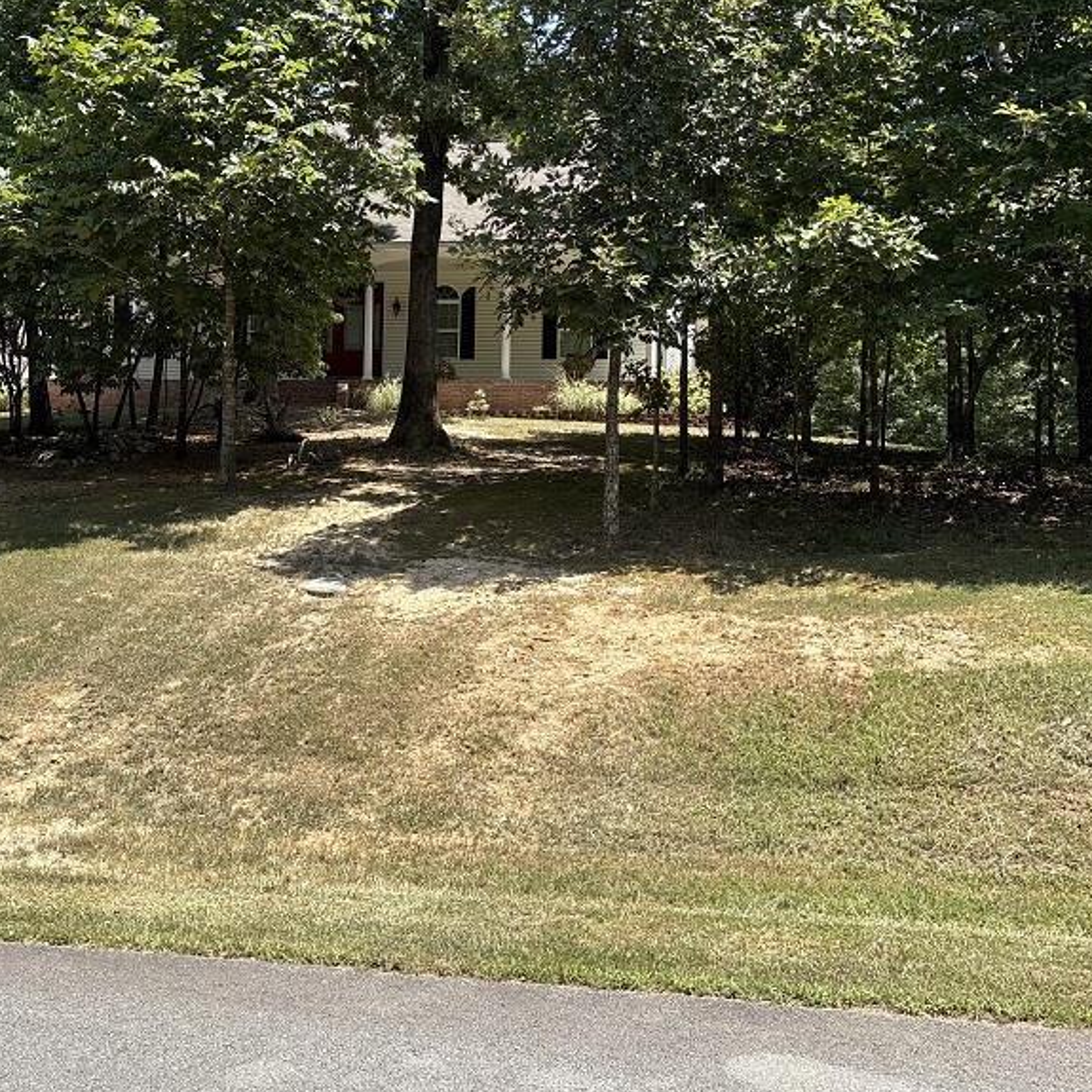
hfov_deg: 41.7
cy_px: 405
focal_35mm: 40
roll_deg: -0.8
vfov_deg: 41.5
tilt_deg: +4.3
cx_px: 456
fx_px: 1428
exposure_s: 1/1239
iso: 50
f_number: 1.6
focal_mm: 5.96
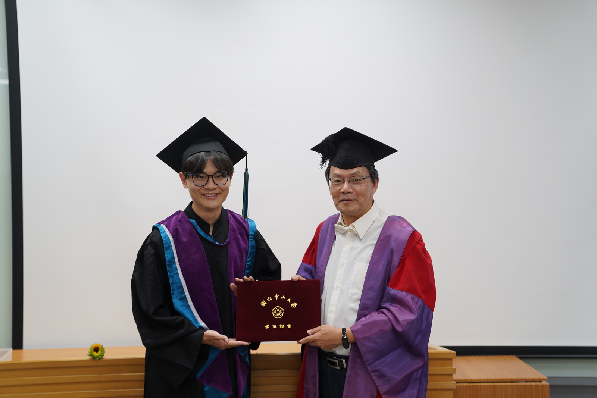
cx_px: 298
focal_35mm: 50
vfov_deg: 27.0
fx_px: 829
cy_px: 199
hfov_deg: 39.6
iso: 125
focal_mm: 50
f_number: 2.8
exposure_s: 1/50
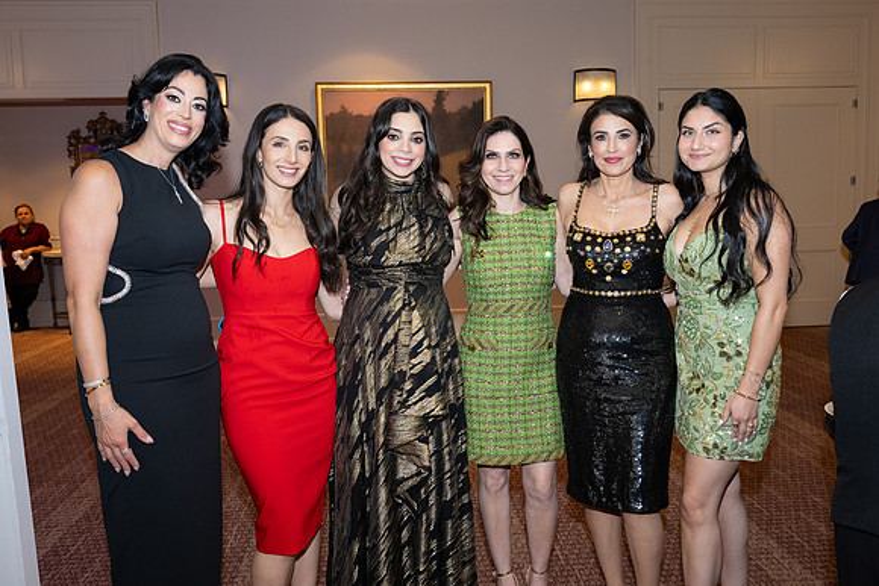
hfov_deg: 60.3
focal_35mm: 31
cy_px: 273
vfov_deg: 42.4
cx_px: 466
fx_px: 756
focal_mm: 29
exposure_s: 1/100
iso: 800
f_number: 5.6
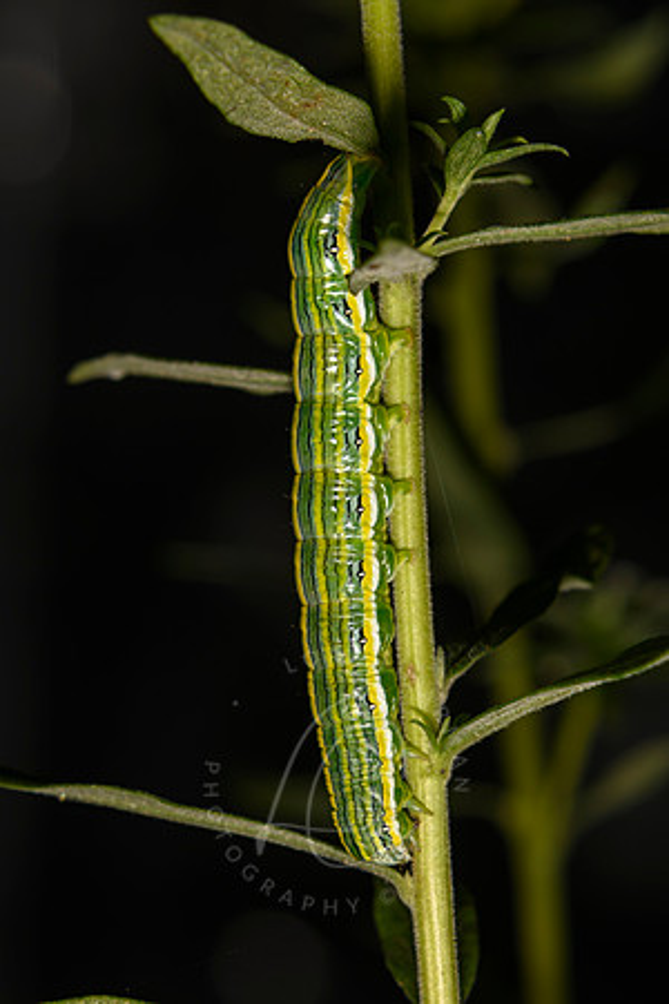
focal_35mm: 182
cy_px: 502
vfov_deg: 11.3
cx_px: 334
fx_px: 5075
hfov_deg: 7.5
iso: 64
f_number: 14
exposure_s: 1/250
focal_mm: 105
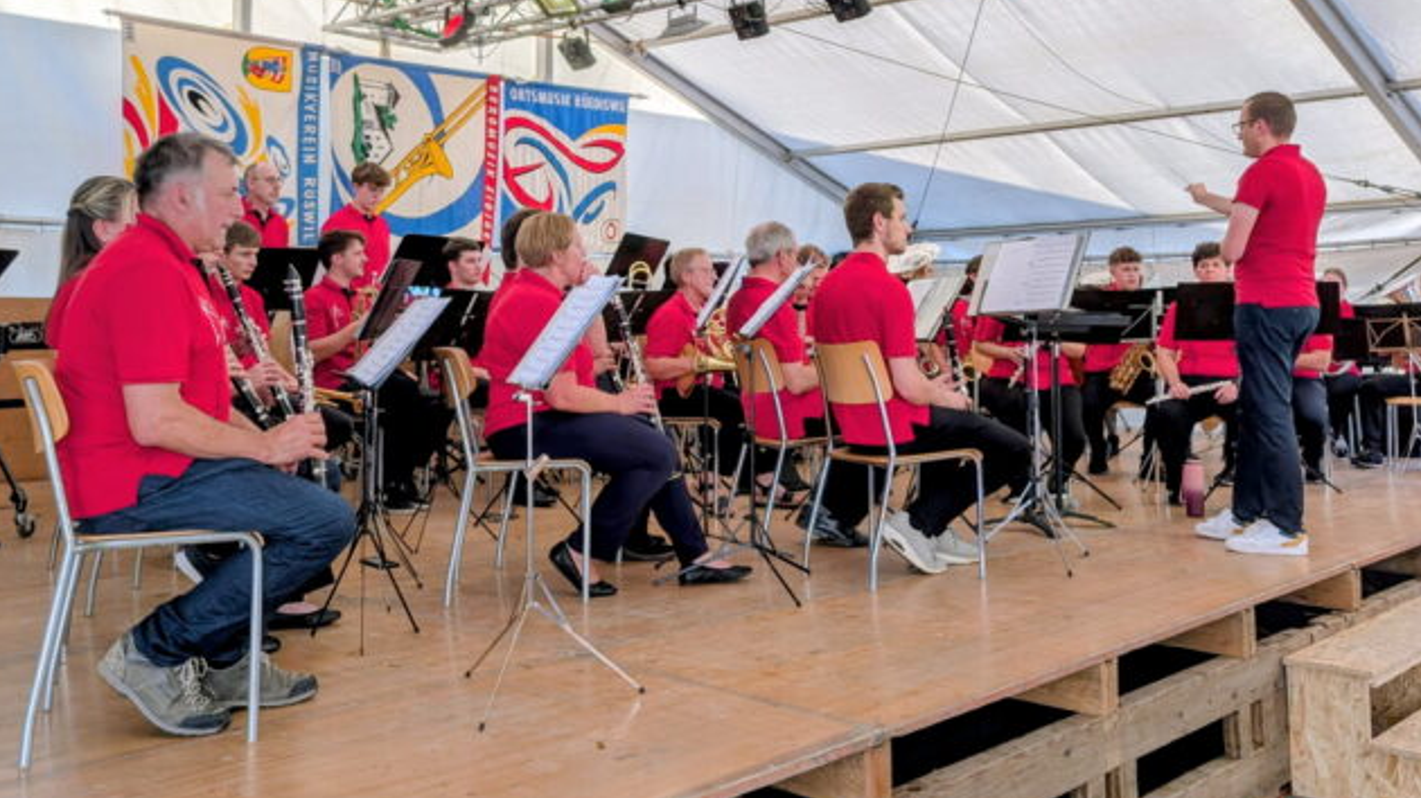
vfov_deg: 42.5
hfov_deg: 69.9
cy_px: 300
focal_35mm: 27
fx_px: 1017
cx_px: 713
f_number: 1.68
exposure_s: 1/763
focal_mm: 6.9
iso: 23
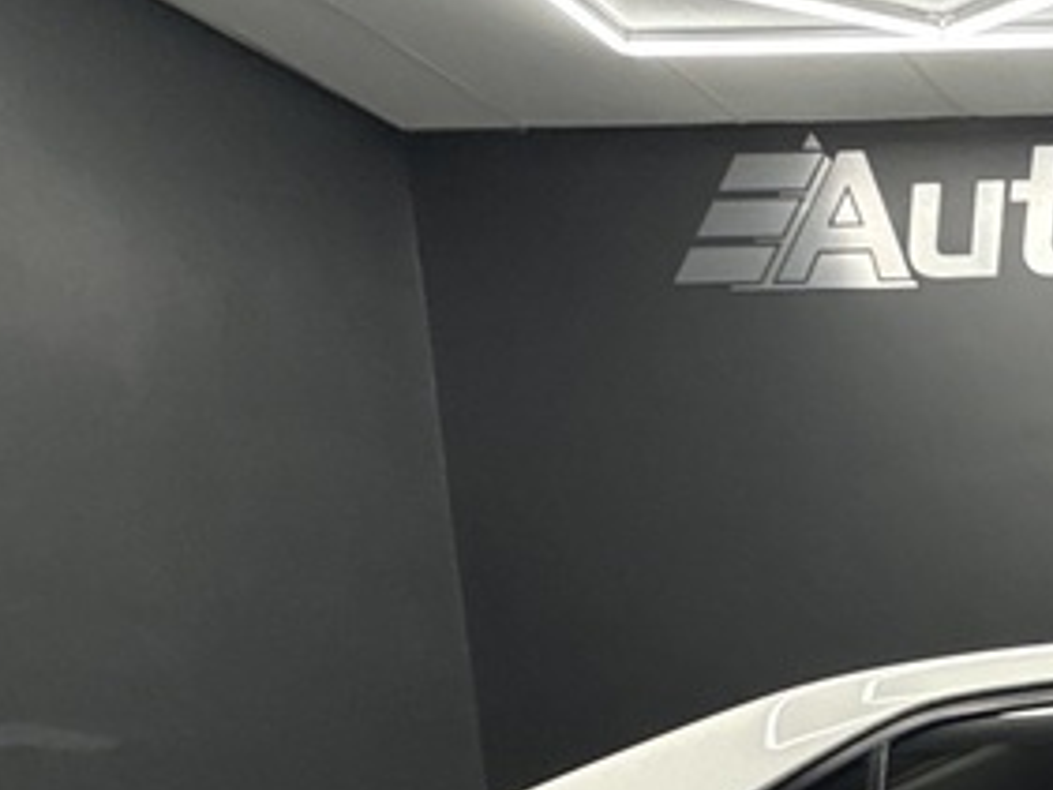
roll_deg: +1.2
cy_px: 1045
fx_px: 1552
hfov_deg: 27.1
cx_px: 1559
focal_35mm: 51
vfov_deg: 24.6
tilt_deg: -9.2
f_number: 2.2
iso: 160
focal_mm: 2.22
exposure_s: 1/100
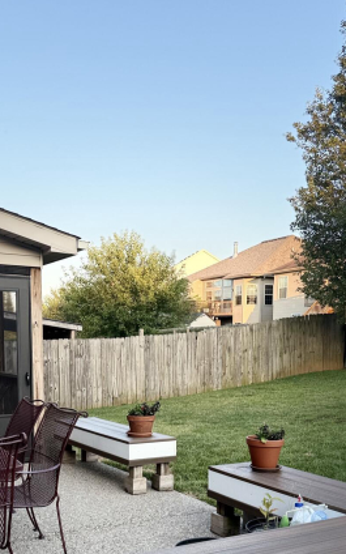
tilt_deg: -5.3
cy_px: 398
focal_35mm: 40
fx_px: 603
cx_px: 136
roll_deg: +0.1
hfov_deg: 31.9
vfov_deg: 47.9
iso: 80
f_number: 1.78
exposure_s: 1/677
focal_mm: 6.76
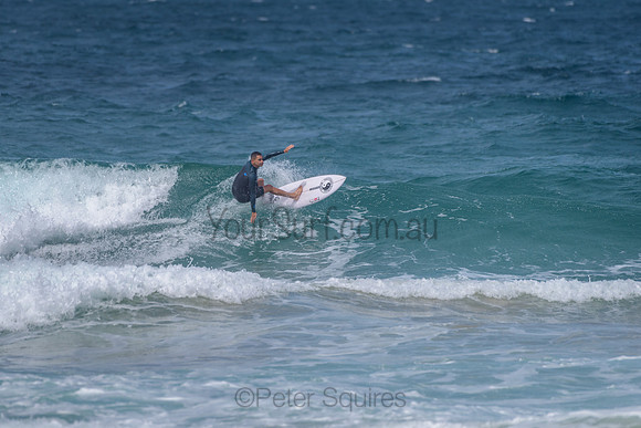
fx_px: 10923
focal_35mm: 613
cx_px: 262
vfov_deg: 2.2
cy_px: 183
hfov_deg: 3.4
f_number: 5.6
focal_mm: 500
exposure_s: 1/2000
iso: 100
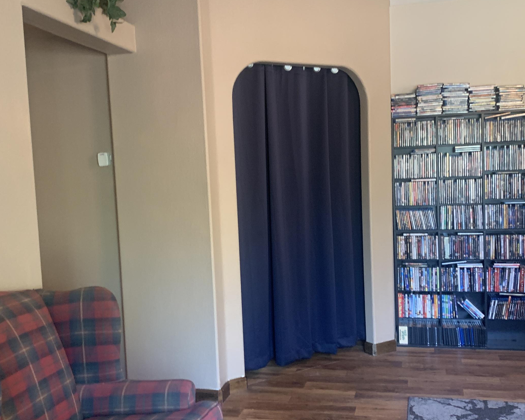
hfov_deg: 49.1
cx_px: 280
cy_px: 206
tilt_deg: -2.4
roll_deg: +2.5
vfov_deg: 40.1
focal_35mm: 37
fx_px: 575
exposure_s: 1/40
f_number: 1.8
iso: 320
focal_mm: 4.25
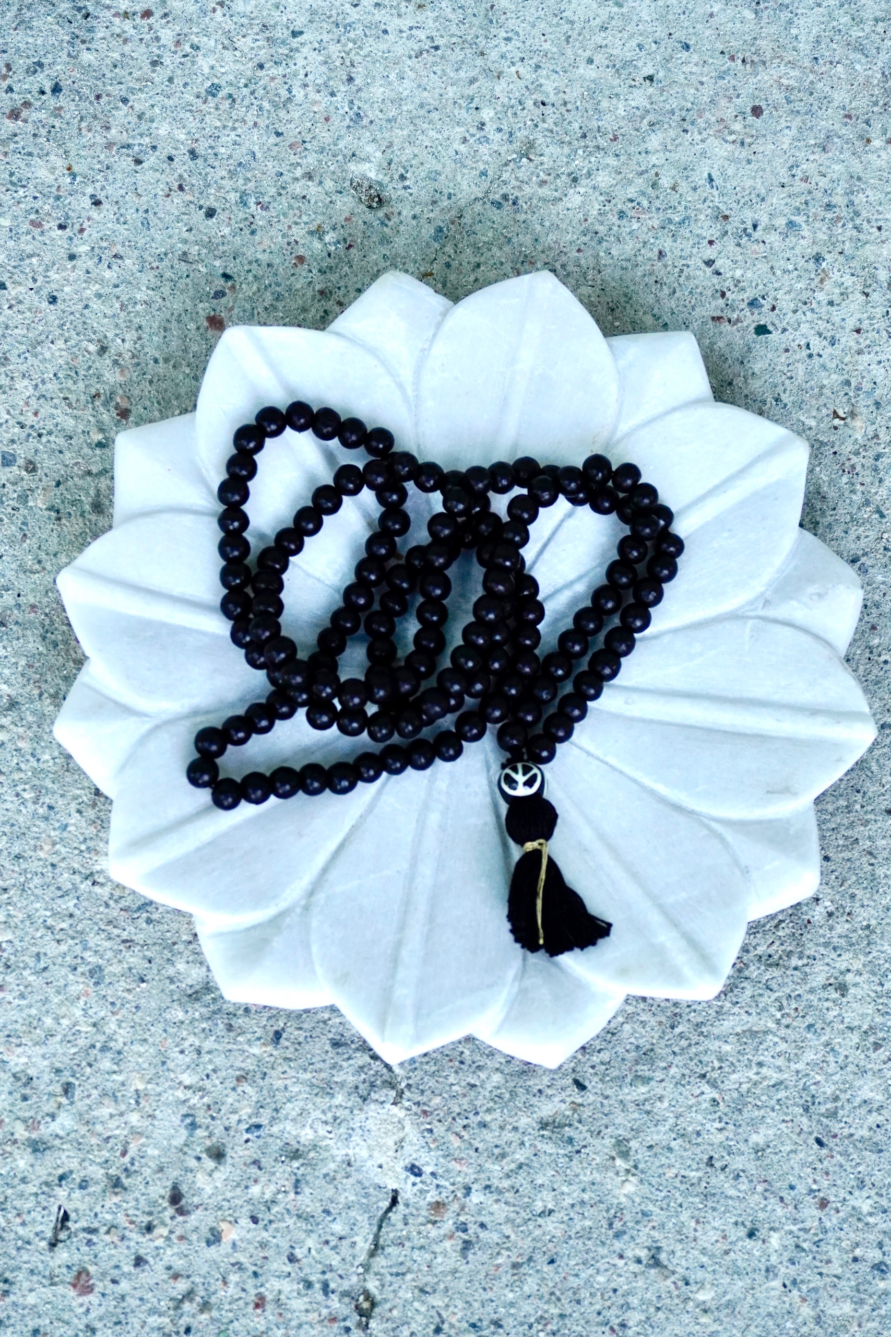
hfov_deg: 30.9
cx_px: 446
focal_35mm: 44
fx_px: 1615
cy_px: 668
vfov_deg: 45.0
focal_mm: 29
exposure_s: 1/160
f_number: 4.5
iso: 1000
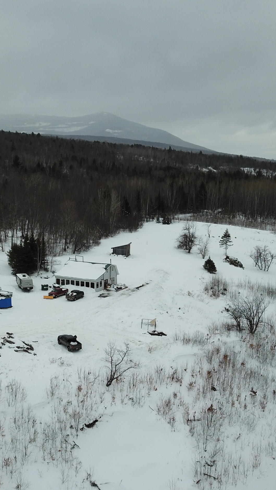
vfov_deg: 45.3
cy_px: 281
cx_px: 103
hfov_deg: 26.4
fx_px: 585
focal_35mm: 45
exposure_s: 1/1161
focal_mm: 4.73
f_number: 2.2
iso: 100
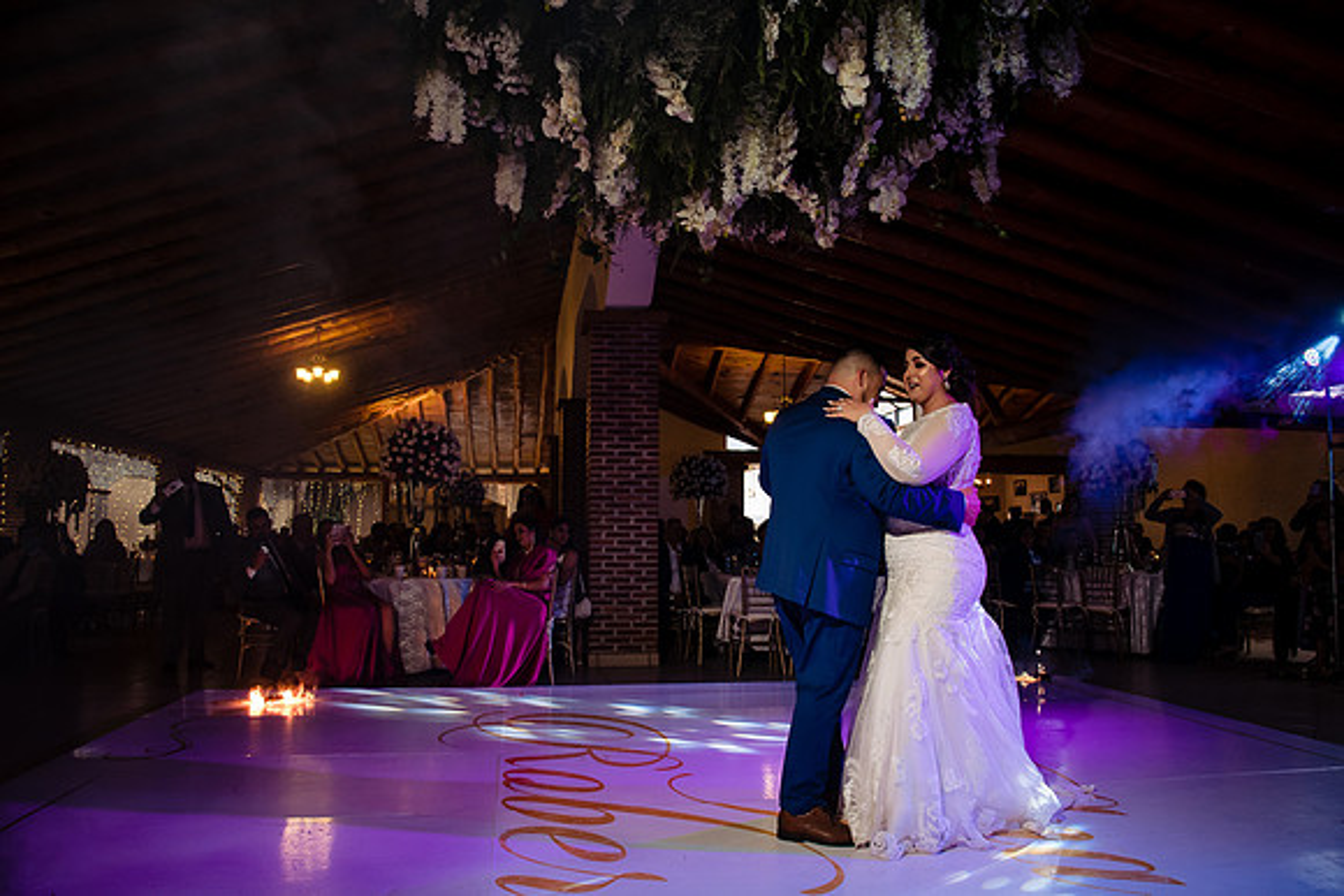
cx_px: 672
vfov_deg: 50.9
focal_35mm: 25
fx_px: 941
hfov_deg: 71.1
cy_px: 448
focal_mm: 24
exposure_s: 1/125
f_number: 7.1
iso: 2000
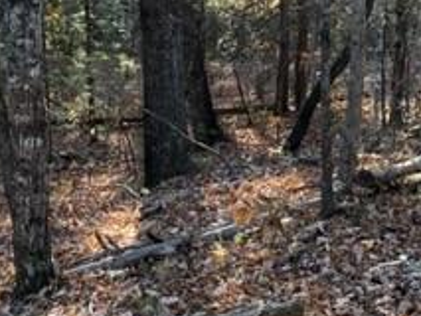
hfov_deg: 21.9
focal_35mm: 78
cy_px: 30
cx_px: 583
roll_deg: -0.7
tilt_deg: -7.6
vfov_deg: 18.6
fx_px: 949
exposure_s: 1/164
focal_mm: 5.1
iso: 64
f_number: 1.6
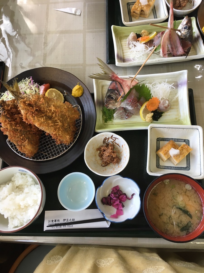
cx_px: 102
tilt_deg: -73.6
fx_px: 228
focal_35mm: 29
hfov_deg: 48.2
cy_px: 136
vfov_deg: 61.7
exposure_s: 1/30
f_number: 2.2
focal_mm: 4.15
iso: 25
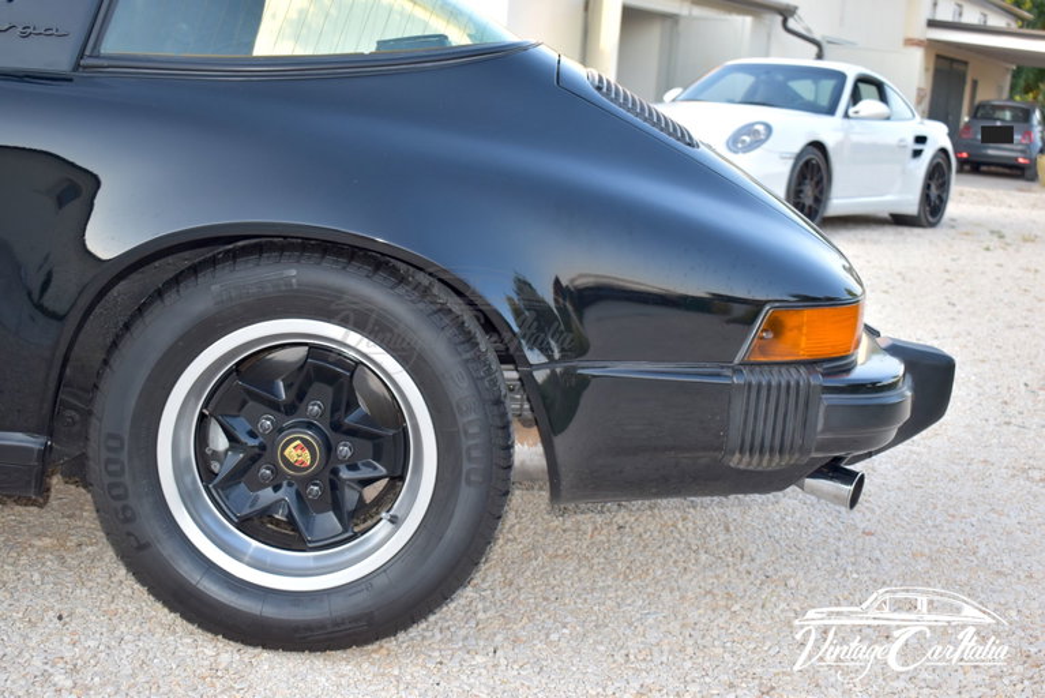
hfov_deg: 44.9
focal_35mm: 44
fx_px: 1263
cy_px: 349
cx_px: 522
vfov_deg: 30.9
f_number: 5
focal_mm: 29
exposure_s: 1/200
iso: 360
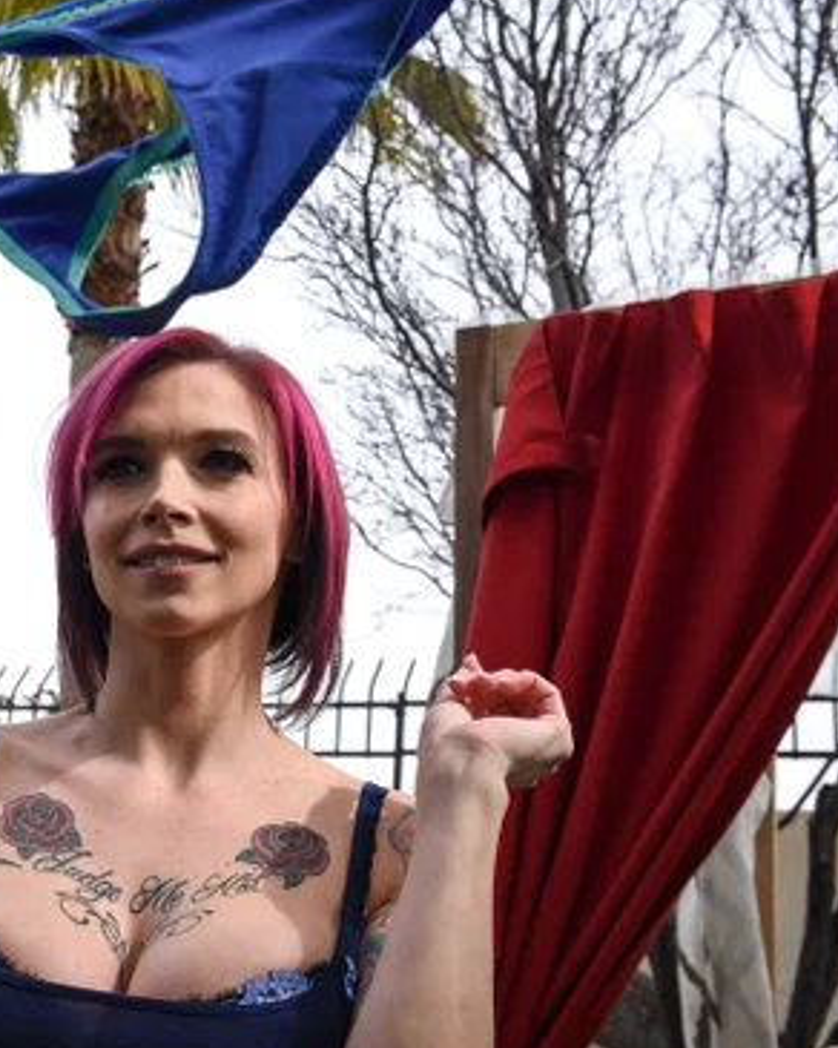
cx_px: 60
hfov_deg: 27.0
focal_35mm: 54
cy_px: 556
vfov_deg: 34.7
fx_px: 1674
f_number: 10
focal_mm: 35
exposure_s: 1/200
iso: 400
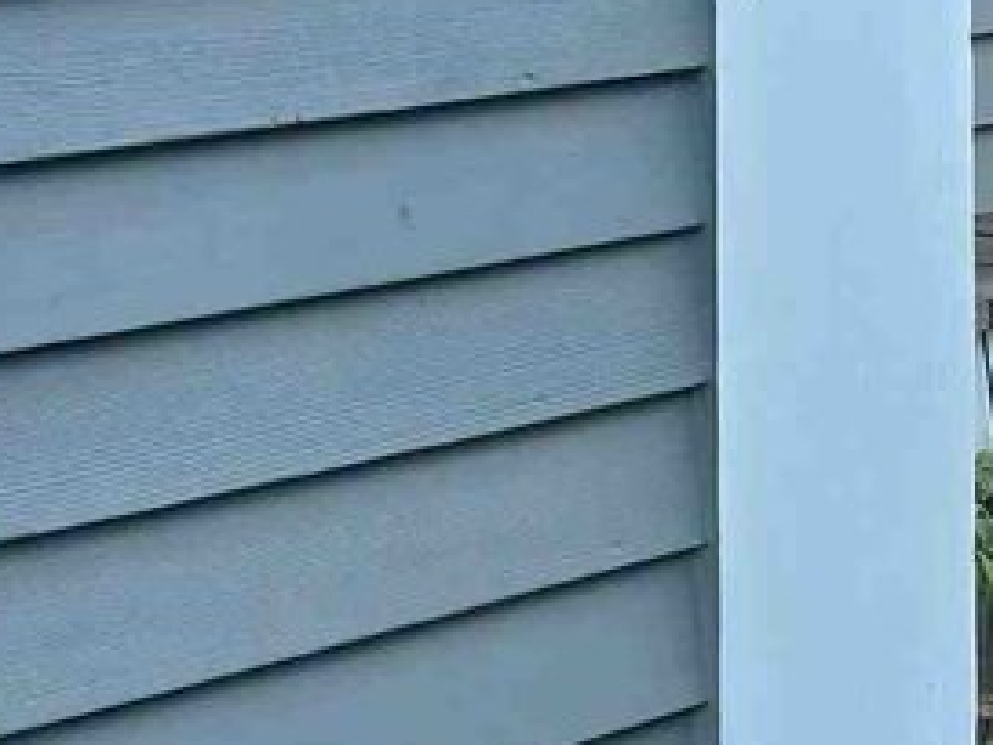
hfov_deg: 11.9
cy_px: -340
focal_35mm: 141
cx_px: 2227
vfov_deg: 10.2
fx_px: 4045
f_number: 1.78
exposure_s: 1/197
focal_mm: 6.76
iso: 64
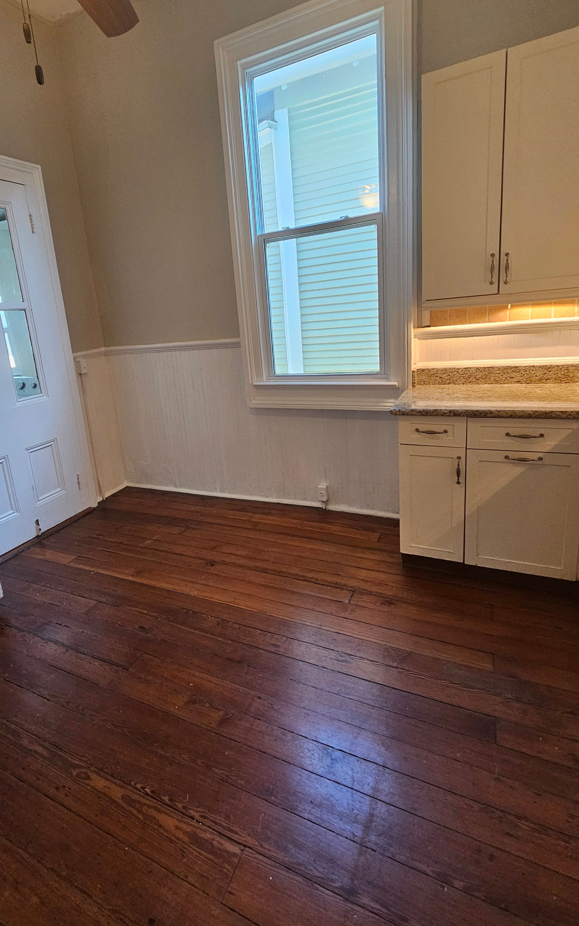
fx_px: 404
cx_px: 233
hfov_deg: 70.6
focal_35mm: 16
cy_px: 424
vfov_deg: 97.6
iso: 320
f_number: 2.2
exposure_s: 1/40
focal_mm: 2.2
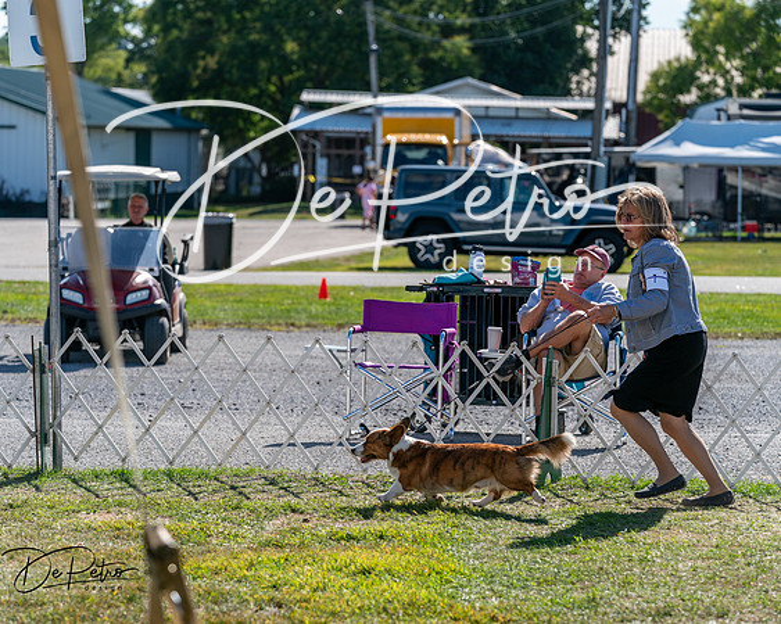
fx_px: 3435
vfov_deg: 10.4
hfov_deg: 13.0
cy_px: 312
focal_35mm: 149
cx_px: 390
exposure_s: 1/1250
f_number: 4.5
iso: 125
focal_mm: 132
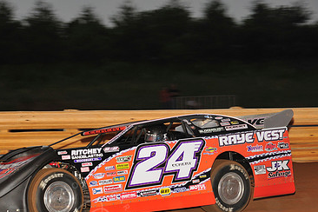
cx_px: 84
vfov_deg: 7.2
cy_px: 154
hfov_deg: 10.8
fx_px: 1678
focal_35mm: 190
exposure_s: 1/320
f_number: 6.3
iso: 800
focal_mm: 120
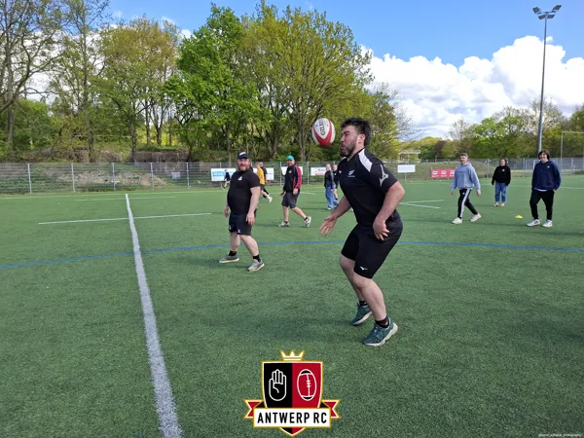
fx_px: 388
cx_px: 292
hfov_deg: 73.9
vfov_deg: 58.9
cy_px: 219
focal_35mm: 23
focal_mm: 5.54
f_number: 1.8
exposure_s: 1/1027
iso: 50
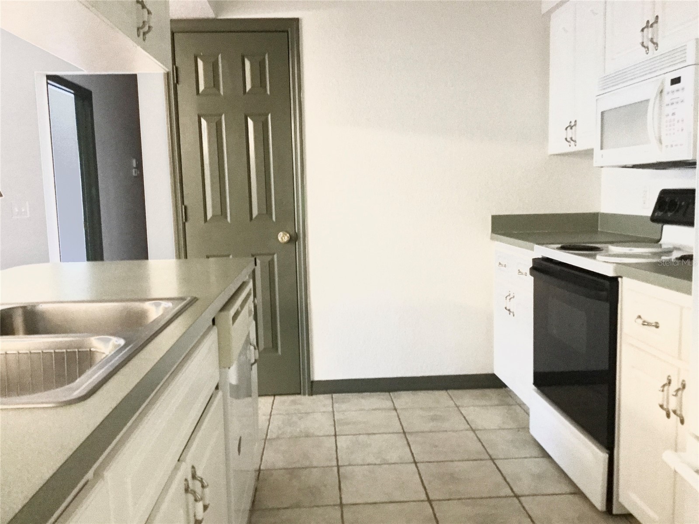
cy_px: 262
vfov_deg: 45.4
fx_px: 626
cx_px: 350
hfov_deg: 58.4
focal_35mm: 31
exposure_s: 1/15
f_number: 2.4
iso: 400
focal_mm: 3.3
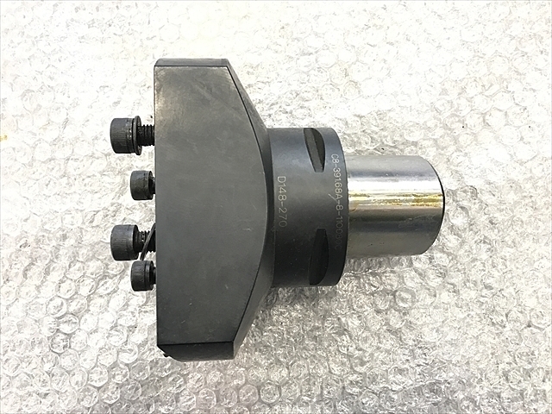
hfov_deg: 63.4
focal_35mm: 28
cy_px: 207
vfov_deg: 49.7
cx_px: 276
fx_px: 446
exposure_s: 1/24
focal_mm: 3.99
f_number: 1.8
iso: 40
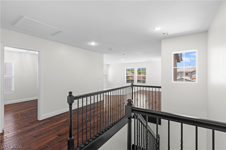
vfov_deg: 70.4
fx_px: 107
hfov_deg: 93.3
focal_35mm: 17
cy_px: 75
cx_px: 113
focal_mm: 17
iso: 400
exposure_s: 1/10
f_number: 8
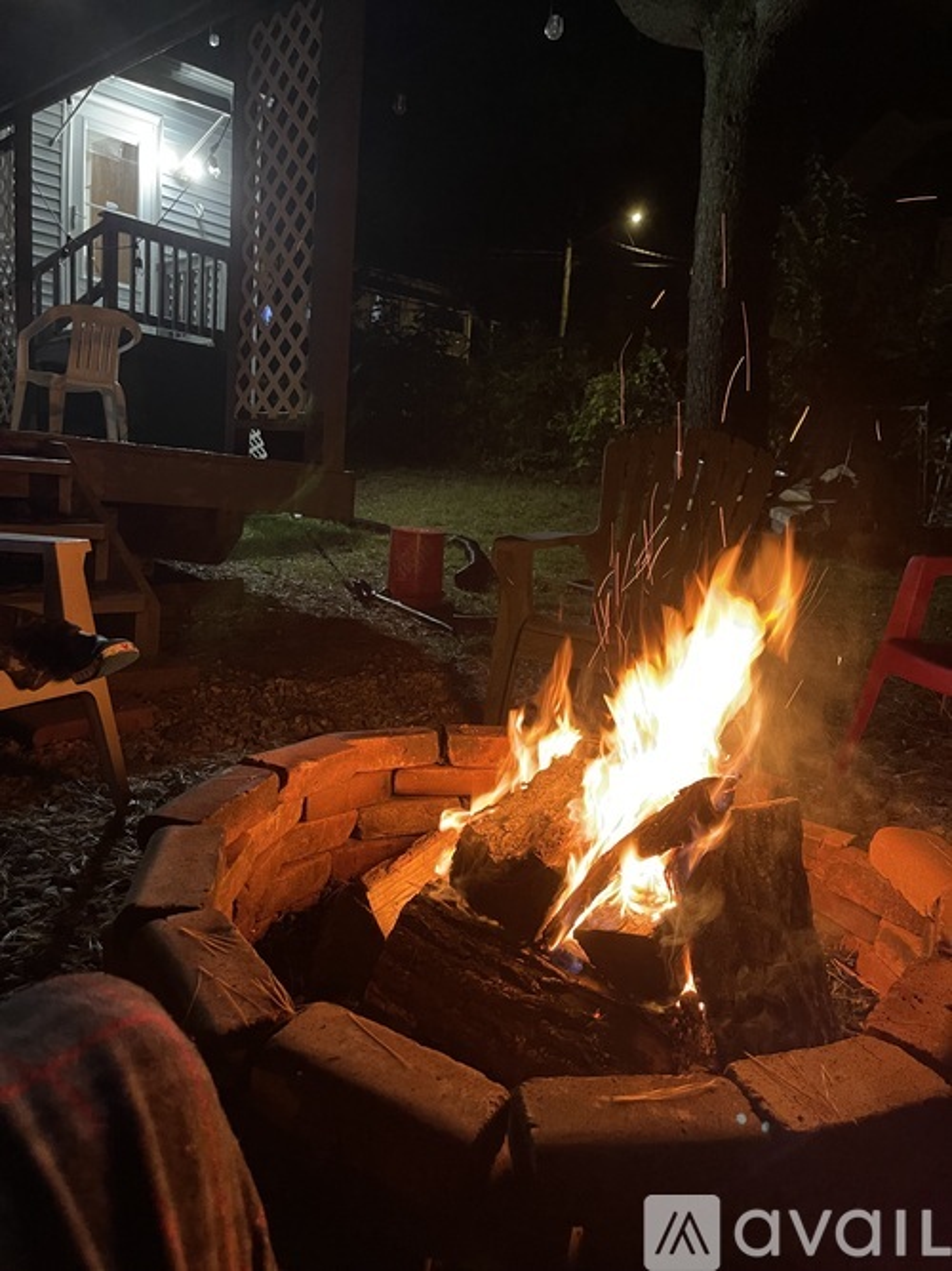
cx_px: 476
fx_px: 954
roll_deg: -3.8
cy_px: 636
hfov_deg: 53.0
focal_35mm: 26
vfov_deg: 67.3
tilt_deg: -7.3
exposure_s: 1/30
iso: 500
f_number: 1.6
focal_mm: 5.1
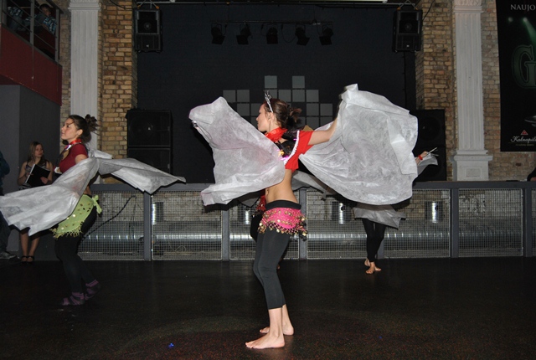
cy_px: 180
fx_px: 537
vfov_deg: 37.1
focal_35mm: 36
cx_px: 268
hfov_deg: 53.0
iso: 200
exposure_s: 1/60
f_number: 3.8
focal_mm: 24
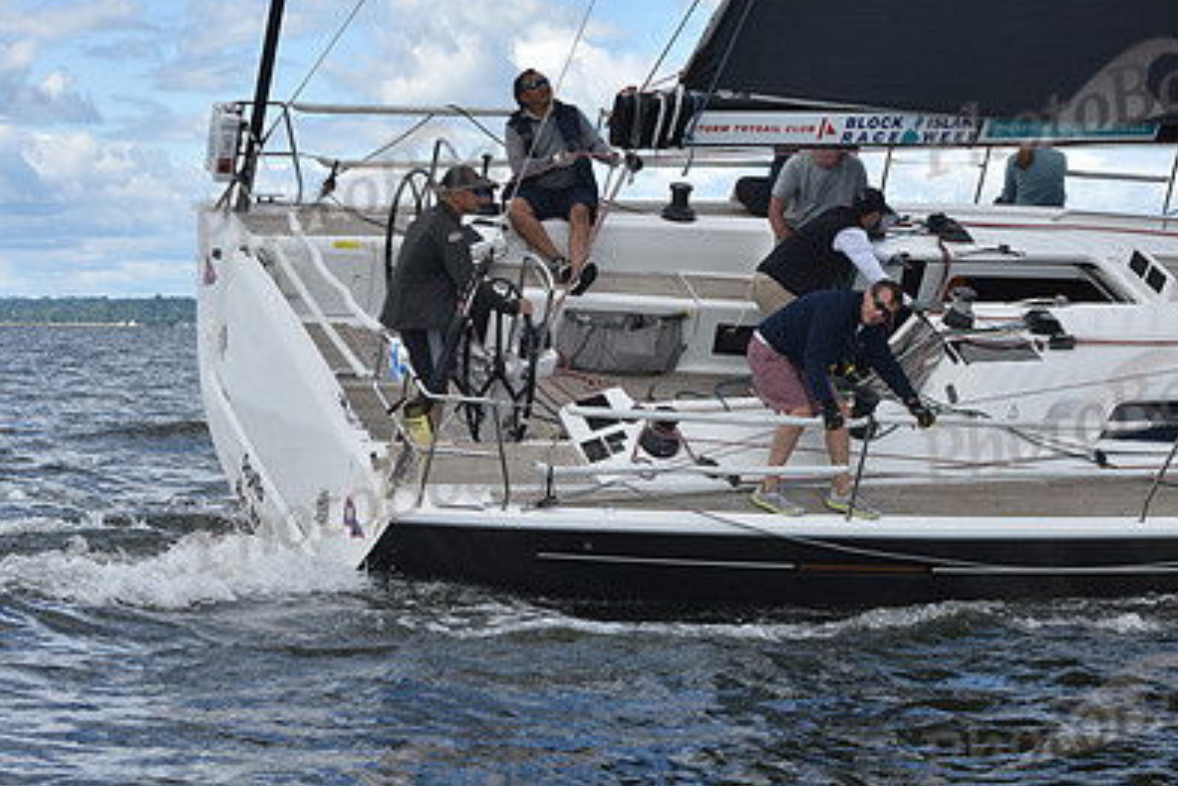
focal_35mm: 103
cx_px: 768
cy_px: 297
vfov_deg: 13.3
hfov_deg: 19.8
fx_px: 3371
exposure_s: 1/1000
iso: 250
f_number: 6.3
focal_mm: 70
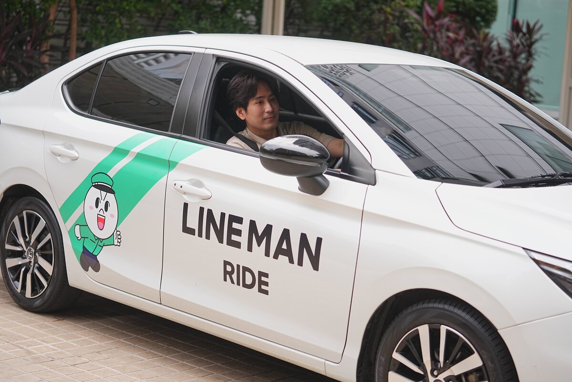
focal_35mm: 70
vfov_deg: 19.5
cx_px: 286
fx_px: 1112
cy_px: 191
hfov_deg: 28.8
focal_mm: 70
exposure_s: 1/2500
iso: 1000
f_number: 2.8
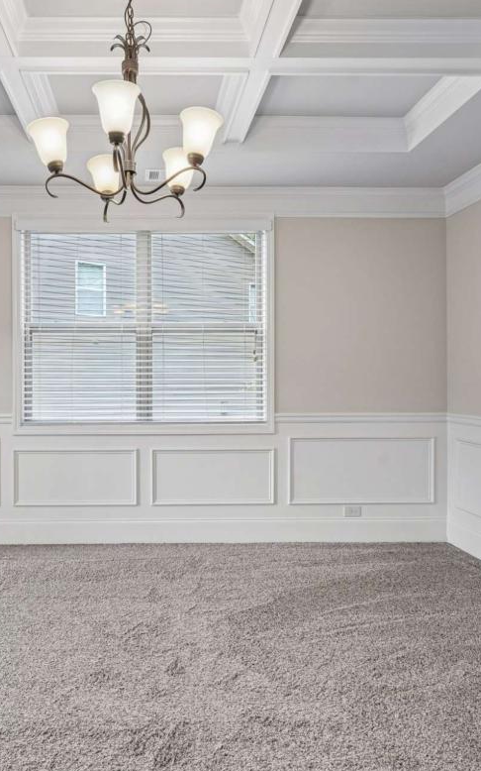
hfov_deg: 53.7
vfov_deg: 79.7
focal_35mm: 22
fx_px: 462
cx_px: 153
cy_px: 388
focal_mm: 14
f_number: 8
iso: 400
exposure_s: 1/20
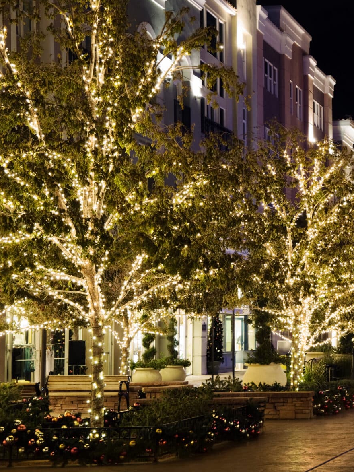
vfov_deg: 18.9
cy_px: 224
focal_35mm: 104
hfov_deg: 13.9
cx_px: 388
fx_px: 1418
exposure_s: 6
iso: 100
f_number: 11
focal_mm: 62
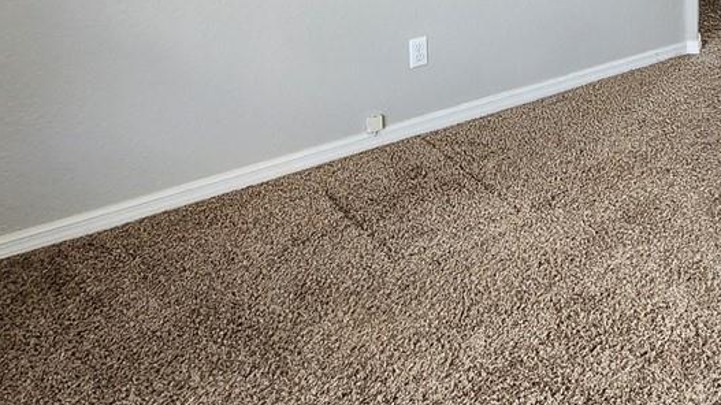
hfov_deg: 40.6
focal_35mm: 43
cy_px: -145
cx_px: 742
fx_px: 822
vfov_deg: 23.8
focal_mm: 2.2
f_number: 2.2
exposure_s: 1/60
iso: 200
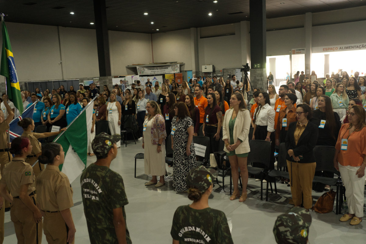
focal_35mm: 35
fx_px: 356
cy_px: 122
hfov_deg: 54.4
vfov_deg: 37.9
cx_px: 183
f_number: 4
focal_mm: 35
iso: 4000
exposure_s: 1/100
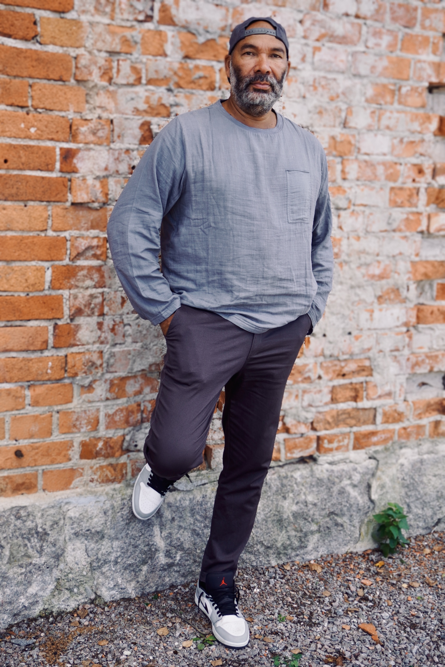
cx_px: 222
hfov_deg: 28.9
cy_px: 334
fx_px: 862
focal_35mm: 46
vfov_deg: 42.3
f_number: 5
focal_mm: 31
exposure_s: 1/160
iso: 125
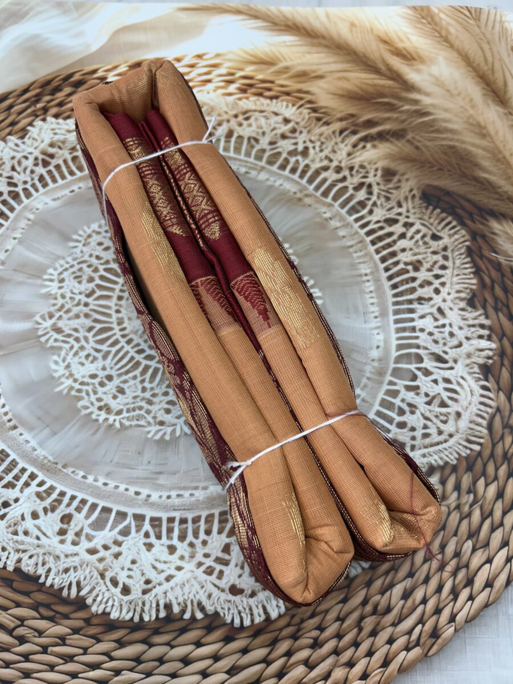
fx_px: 514
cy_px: 342
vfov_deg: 67.3
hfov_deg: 53.1
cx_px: 256
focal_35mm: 26
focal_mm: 5.7
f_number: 1.5
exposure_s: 1/100
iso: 40
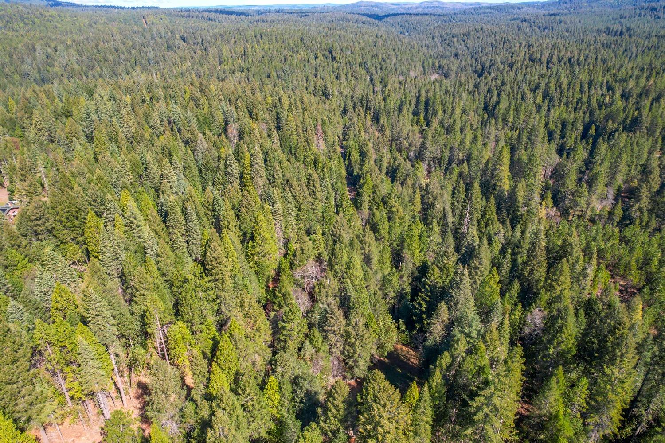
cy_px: 222
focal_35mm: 22
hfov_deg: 78.6
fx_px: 406
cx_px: 332
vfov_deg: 57.2
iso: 100
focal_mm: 8.38
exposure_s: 1/800
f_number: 2.8
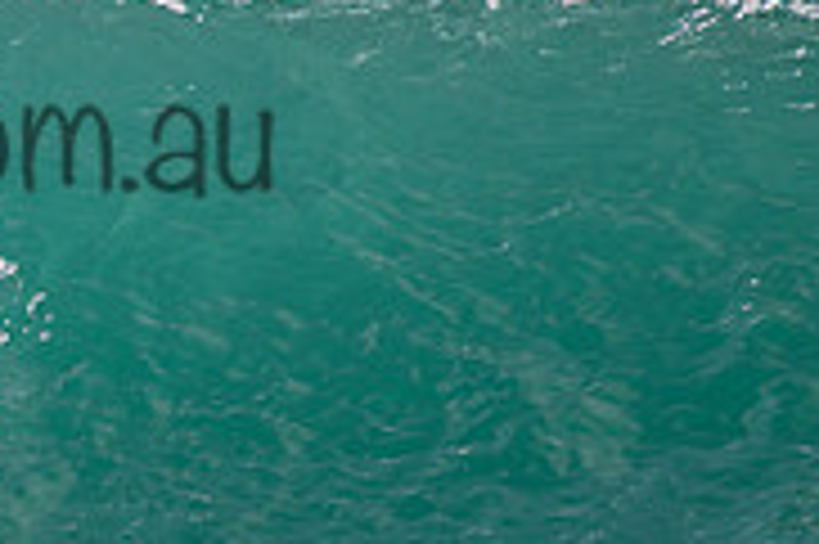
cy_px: 88
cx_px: -202
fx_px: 58027
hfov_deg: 0.8
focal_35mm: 2553
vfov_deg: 0.5
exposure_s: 1/1250
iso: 640
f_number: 11
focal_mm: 800
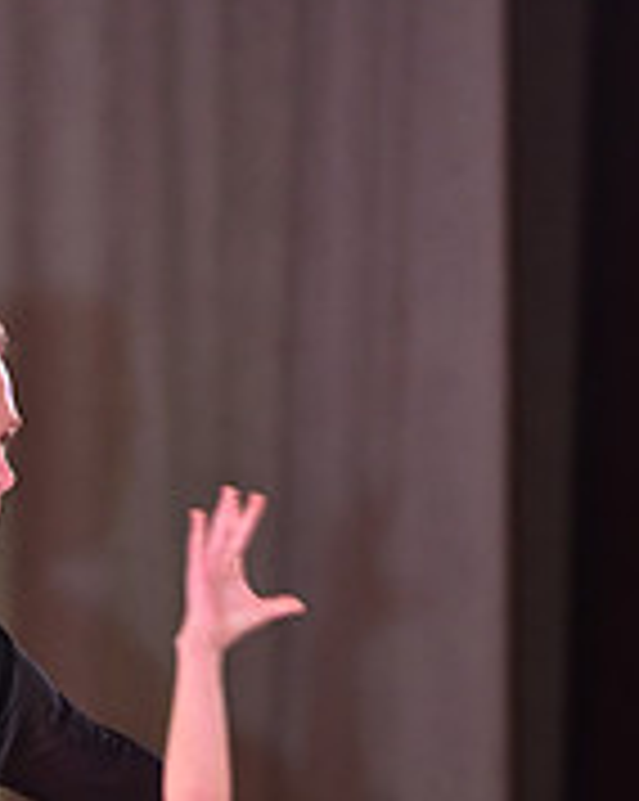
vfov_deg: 3.3
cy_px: 1246
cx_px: 34
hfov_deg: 2.7
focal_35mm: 581
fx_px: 13758
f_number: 5.6
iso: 2000
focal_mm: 190
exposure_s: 1/250
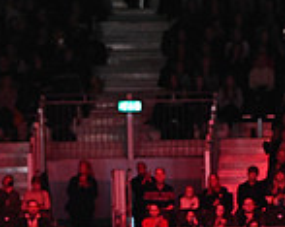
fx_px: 5160
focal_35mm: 613
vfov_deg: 2.5
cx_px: 518
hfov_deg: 3.1
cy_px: 172
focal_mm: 165
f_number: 4.5
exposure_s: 1/800
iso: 6400
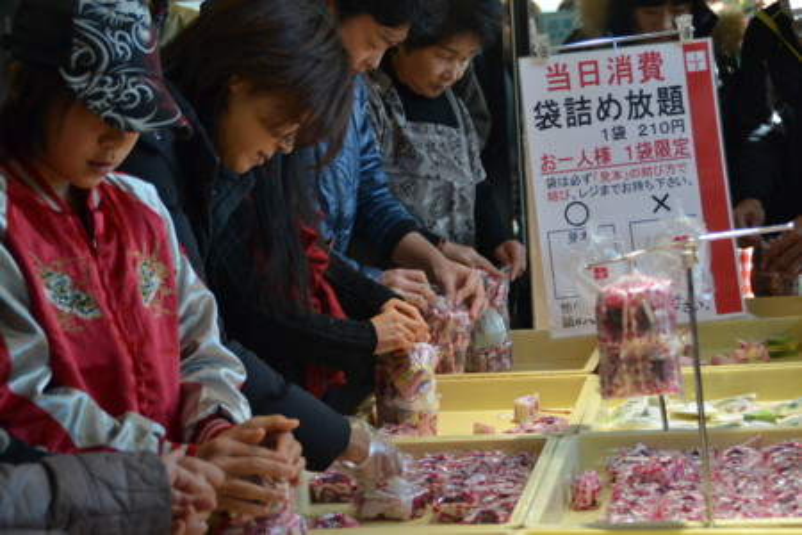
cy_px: 268
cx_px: 401
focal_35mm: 90
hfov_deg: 22.6
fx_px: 2005
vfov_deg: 15.2
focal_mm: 60
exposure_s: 1/640
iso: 1600
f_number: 5
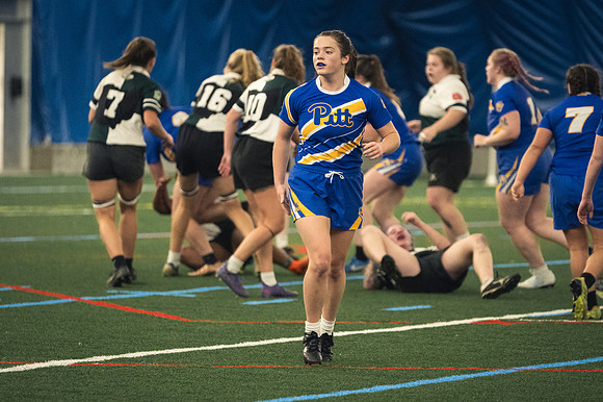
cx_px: 302
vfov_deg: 4.6
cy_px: 201
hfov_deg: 6.9
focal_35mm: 300
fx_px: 5022
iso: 7200
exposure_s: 1/500
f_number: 2.8
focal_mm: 200
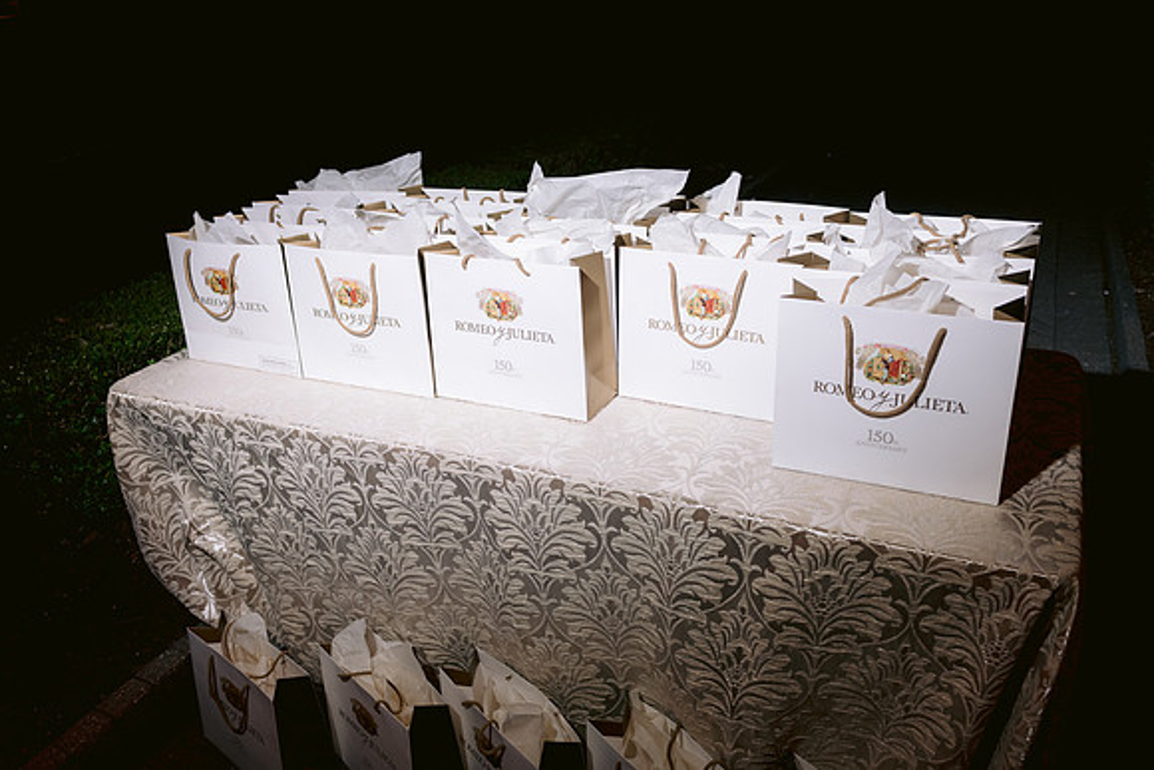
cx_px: 577
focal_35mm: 28
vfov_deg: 46.4
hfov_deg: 65.5
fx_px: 898
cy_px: 385
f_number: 4
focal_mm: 28
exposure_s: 1/125
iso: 800
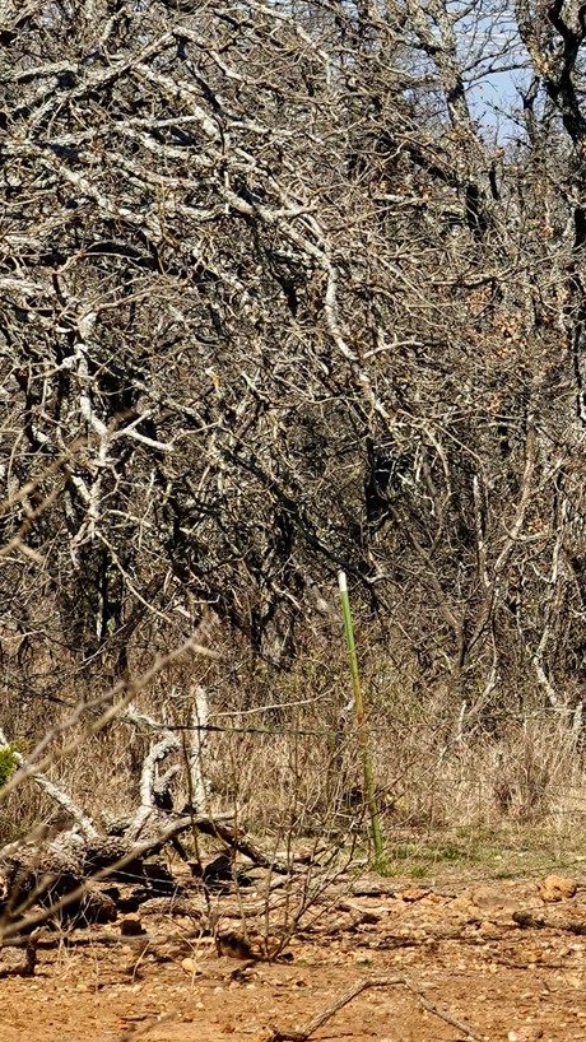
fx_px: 9145
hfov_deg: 3.6
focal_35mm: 331
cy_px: 470
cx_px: 1096
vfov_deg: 6.5
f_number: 4
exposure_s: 1/800
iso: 100
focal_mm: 43.48
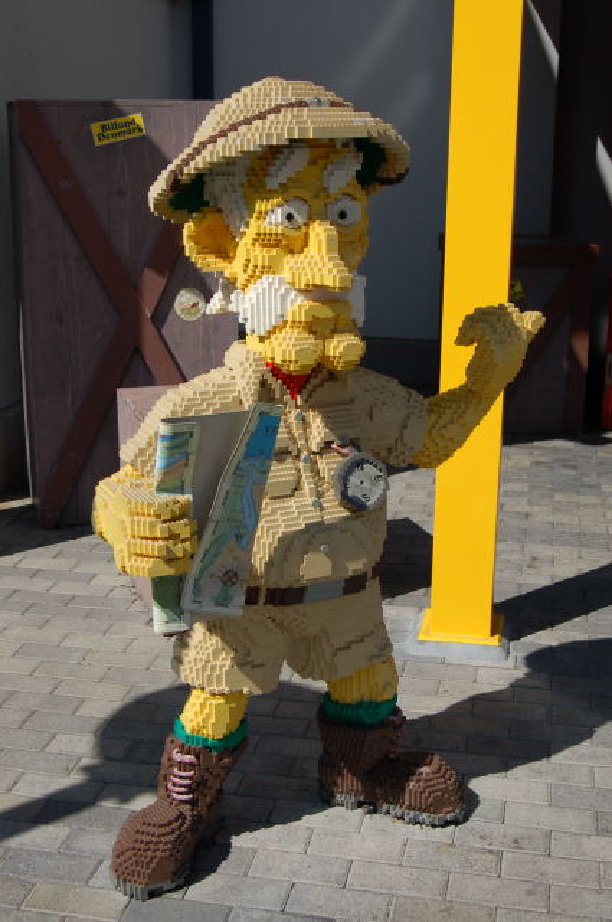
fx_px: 1227
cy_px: 461
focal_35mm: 48
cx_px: 306
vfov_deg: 41.2
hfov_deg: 28.0
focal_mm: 32
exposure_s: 1/400
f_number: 10
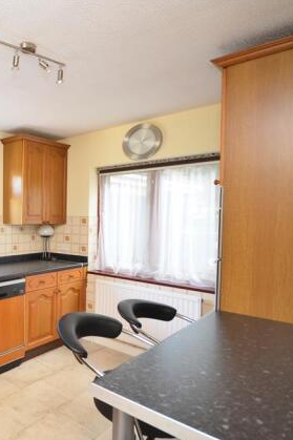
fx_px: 315
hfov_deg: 39.6
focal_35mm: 26
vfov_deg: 69.9
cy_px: 222
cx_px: -38
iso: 200
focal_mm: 11
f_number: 5
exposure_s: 1/13
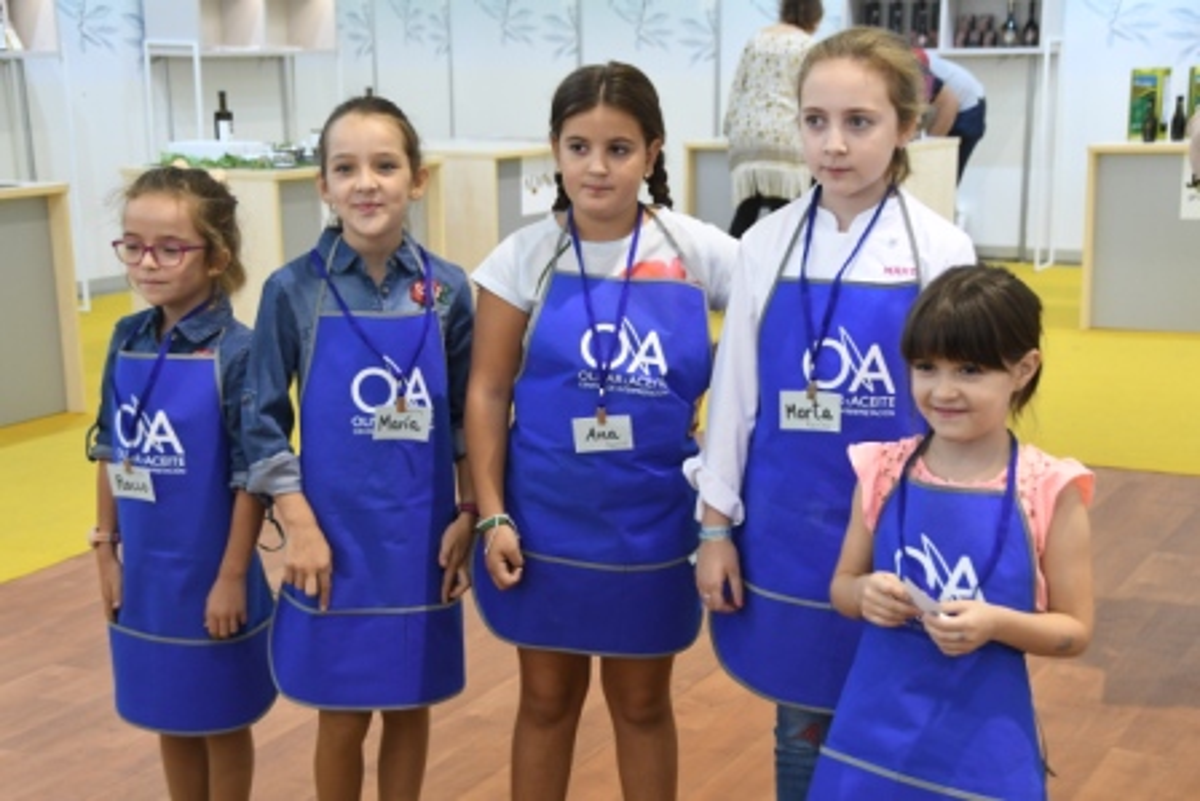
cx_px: 600
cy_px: 400
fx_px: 2001
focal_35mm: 60
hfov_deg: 33.4
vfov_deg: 22.6
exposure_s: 1/50
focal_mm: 40
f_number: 5.6
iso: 1250
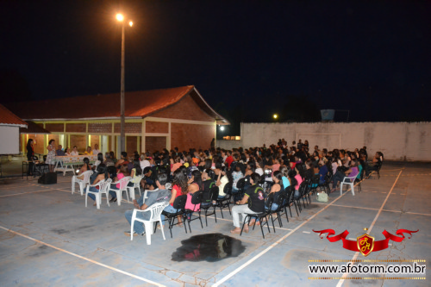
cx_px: 216
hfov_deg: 61.9
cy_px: 144
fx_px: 359
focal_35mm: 30
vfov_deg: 43.6
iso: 3200
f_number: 3.5
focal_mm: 20
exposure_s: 1/60
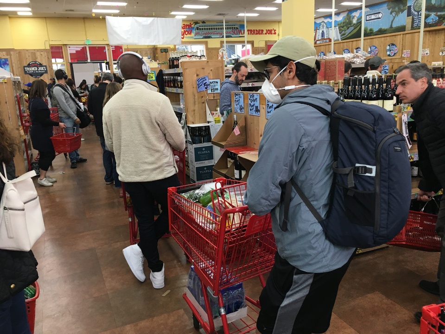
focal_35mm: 29
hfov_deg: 61.7
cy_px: 167
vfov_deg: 48.2
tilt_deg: -10.8
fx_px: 373
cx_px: 222
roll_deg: +2.2
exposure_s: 1/30
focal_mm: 4.15
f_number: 2.2
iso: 40
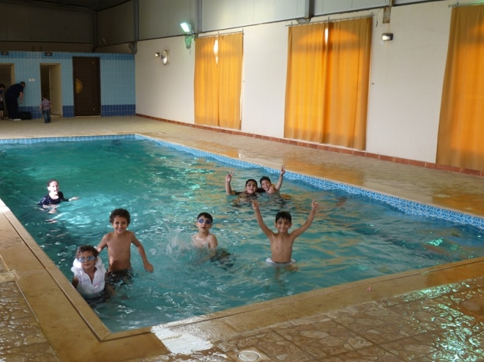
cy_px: 206
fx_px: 601
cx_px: 210
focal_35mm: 43
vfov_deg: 33.5
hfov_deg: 43.8
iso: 100
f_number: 3
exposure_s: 1/50
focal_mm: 6.1
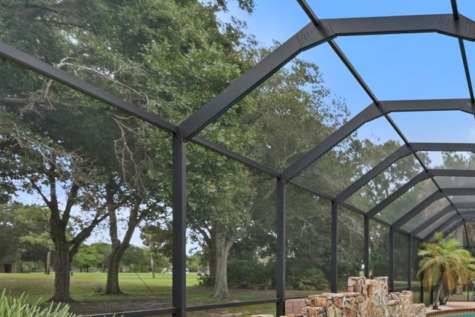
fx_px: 383
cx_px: 483
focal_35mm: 29
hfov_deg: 50.4
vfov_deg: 41.4
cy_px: 285
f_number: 6.3
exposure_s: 1/160
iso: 250
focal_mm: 14
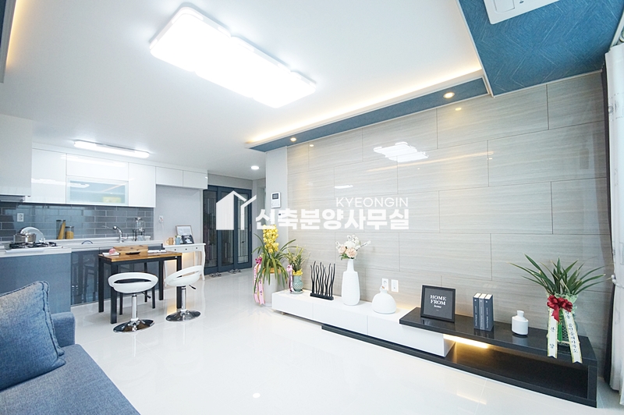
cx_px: 312
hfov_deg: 100.4
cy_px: 208
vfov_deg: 77.2
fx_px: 260
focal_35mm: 15
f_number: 5.6
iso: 1600
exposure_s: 1/100
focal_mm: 10
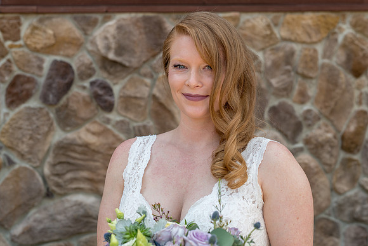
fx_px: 629
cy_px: 95
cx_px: 205
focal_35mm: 62
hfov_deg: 32.6
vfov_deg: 22.0
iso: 100
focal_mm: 50
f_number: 4.5
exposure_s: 1/320
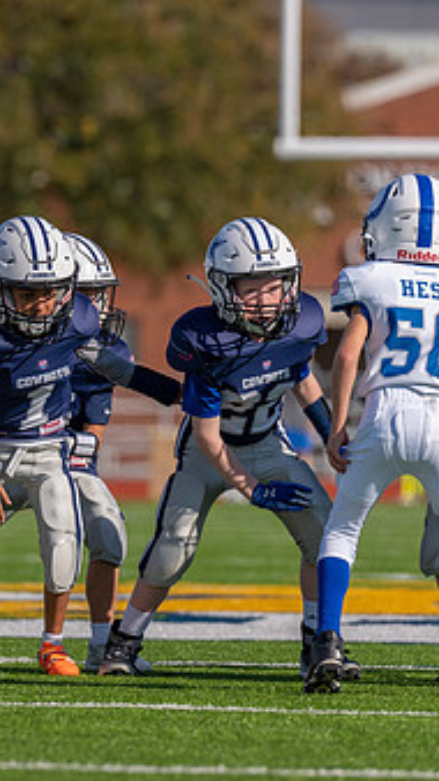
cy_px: 443
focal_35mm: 562
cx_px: 40
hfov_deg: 2.2
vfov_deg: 3.8
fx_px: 11636
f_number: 3.2
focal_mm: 200
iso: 160
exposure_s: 1/3200
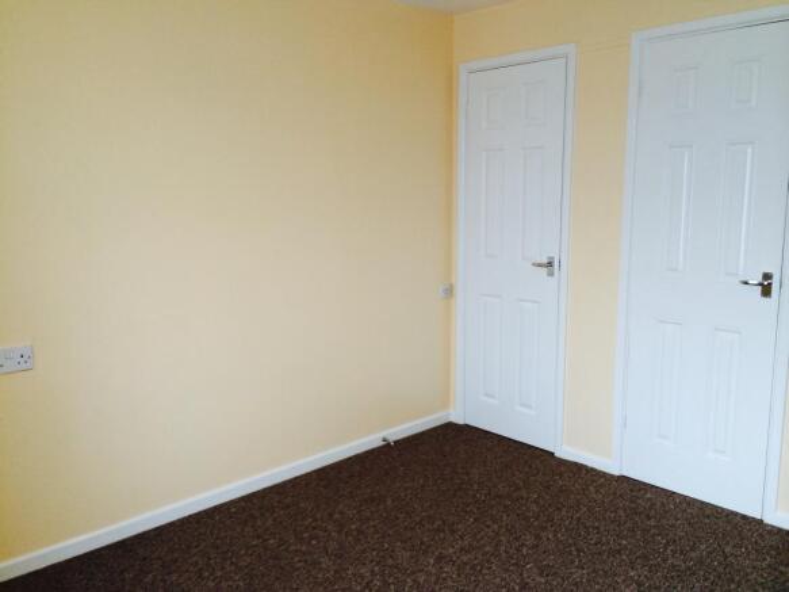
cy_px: 296
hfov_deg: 60.0
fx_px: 684
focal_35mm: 30
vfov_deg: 46.8
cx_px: 394
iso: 125
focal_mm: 4.12
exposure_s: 1/33
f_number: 2.2
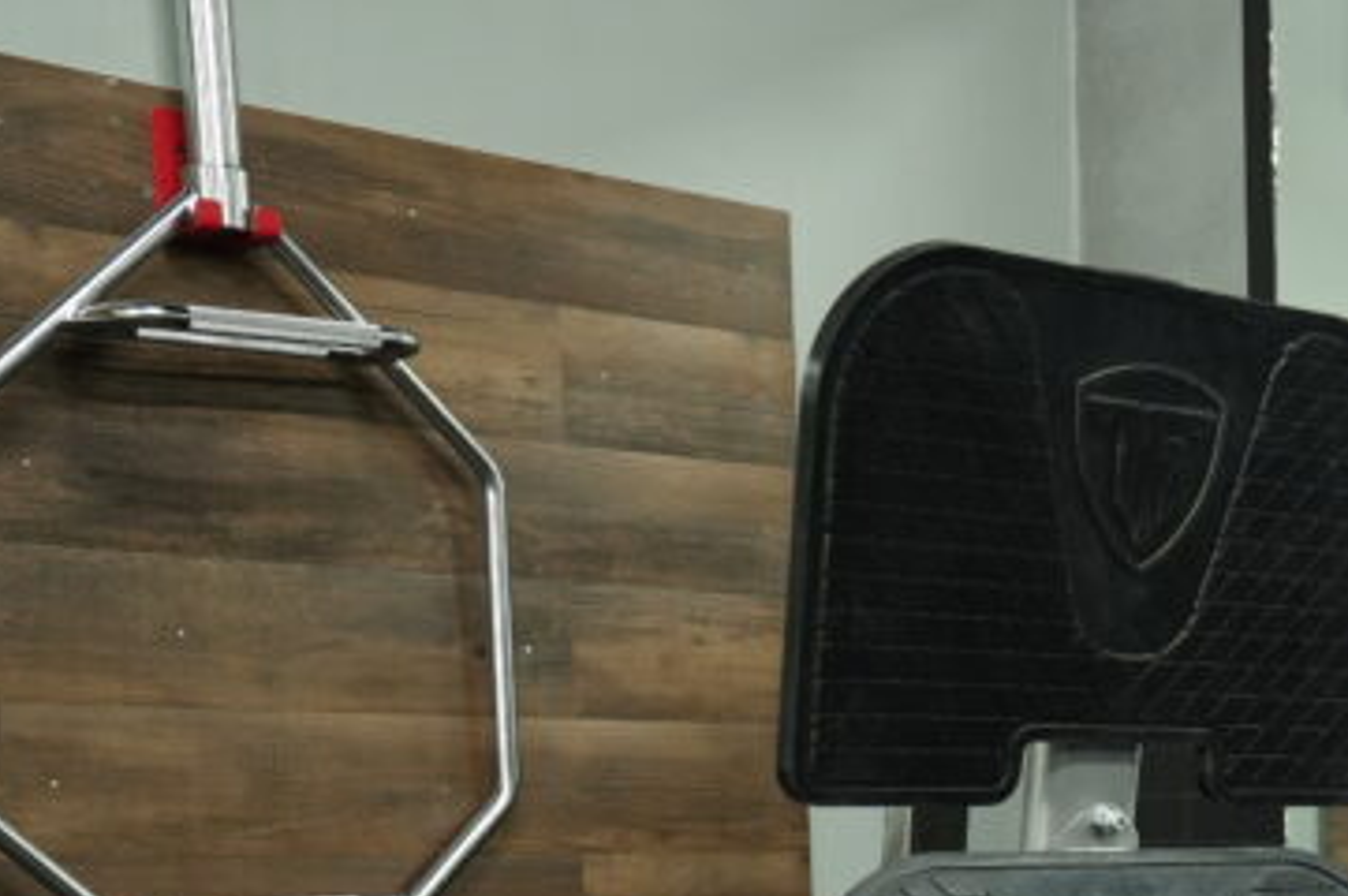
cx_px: 1706
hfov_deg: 25.0
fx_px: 2656
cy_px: 1182
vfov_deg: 17.8
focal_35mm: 71
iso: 3200
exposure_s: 1/160
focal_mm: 25
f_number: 3.2
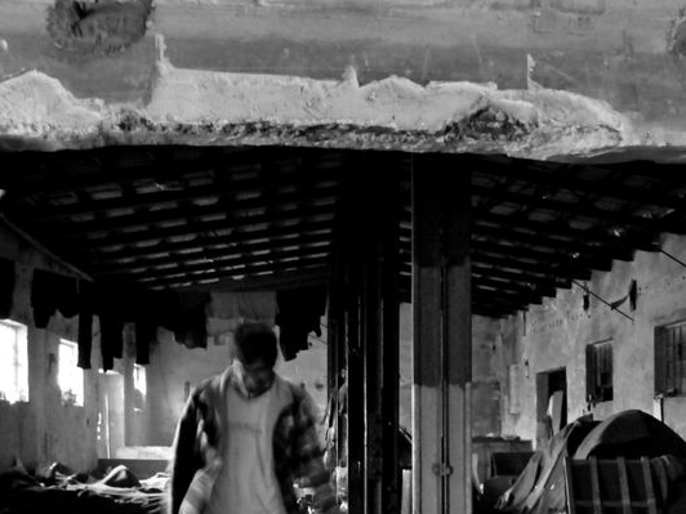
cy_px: 426
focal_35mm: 62
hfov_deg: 31.1
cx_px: 420
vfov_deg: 23.2
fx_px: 1229
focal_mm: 5.8
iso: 800
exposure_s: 1/4
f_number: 3
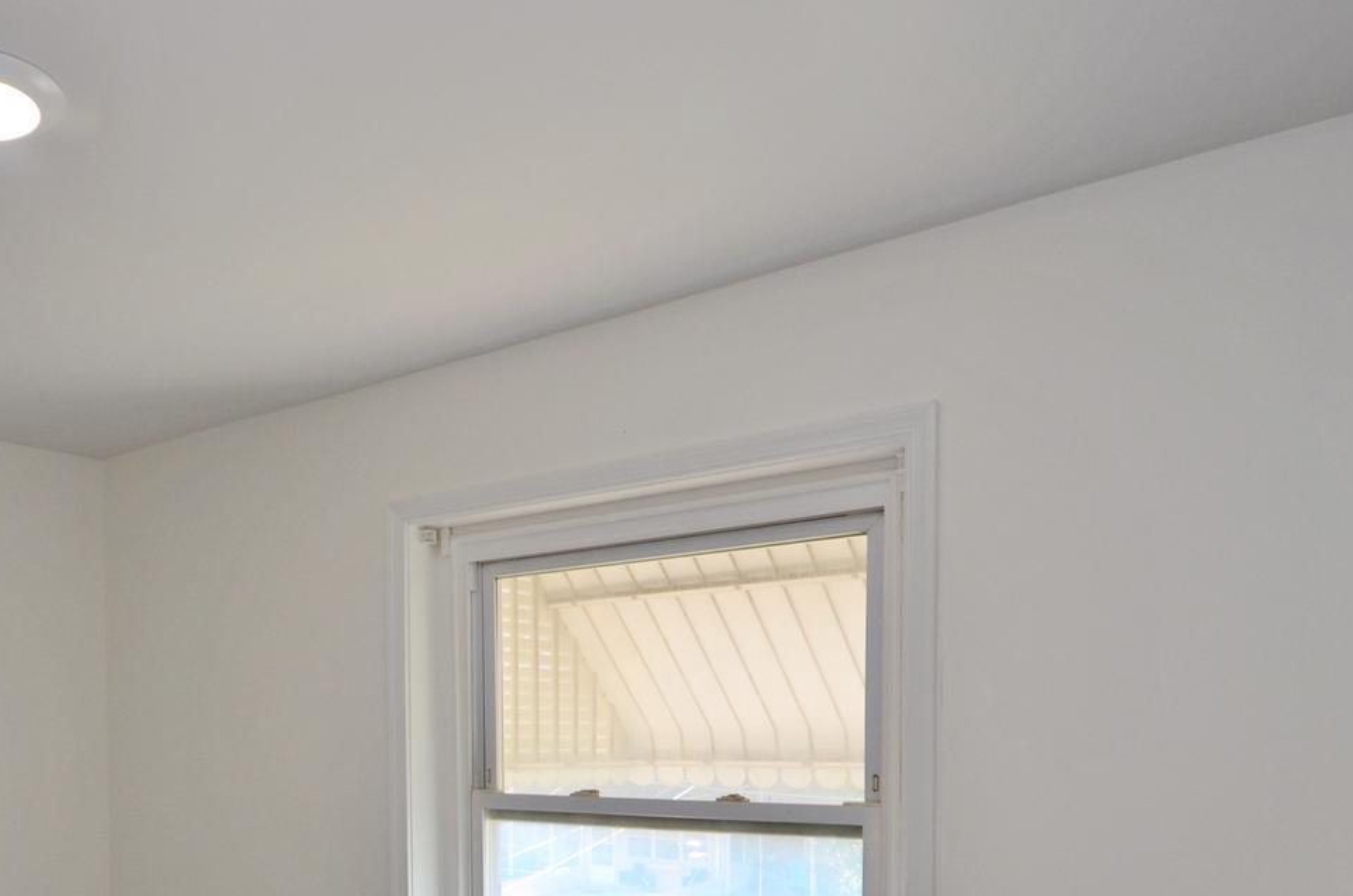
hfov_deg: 55.3
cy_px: 748
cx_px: 299
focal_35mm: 32
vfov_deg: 39.0
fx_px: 1200
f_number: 5.6
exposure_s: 1/125
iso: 250
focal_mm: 10
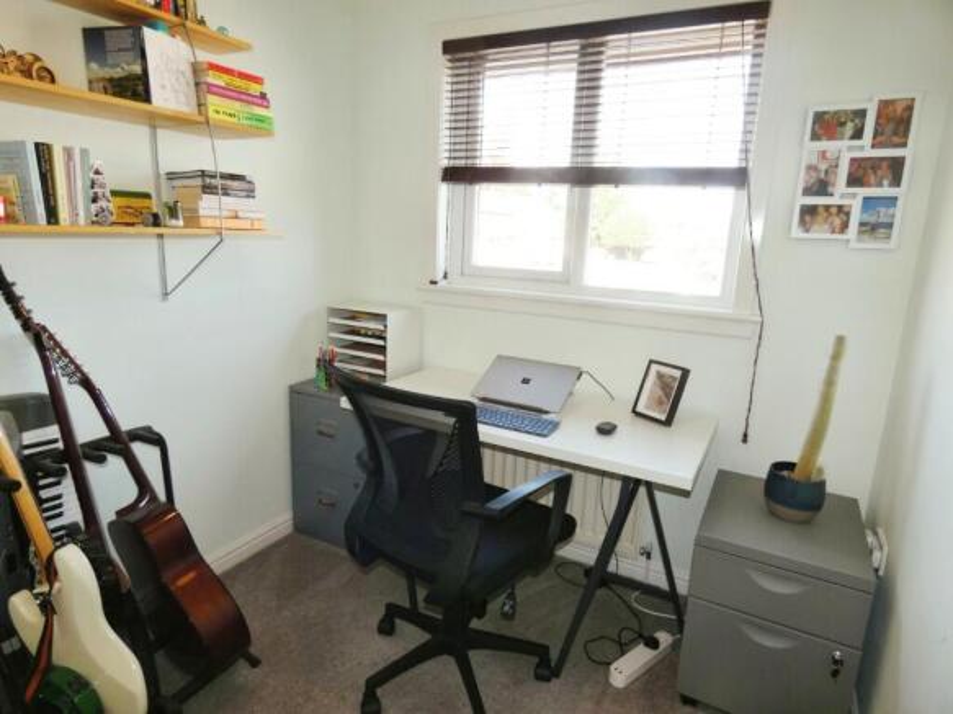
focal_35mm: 20
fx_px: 550
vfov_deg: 66.0
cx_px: 476
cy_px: 357
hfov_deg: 81.8
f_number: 2.8
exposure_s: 1/60
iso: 80
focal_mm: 3.6
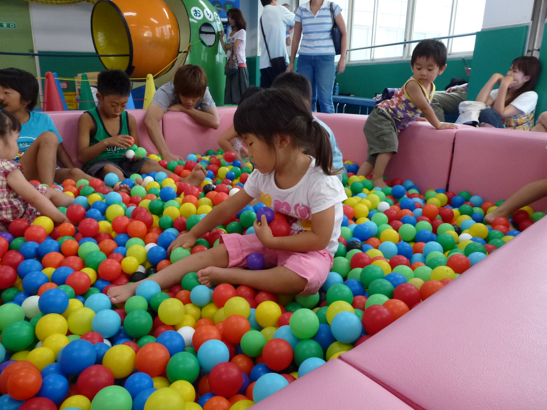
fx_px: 379
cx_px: 274
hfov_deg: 71.6
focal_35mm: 24
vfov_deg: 56.8
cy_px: 205
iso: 320
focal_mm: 4.3
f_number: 3.3
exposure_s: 1/60
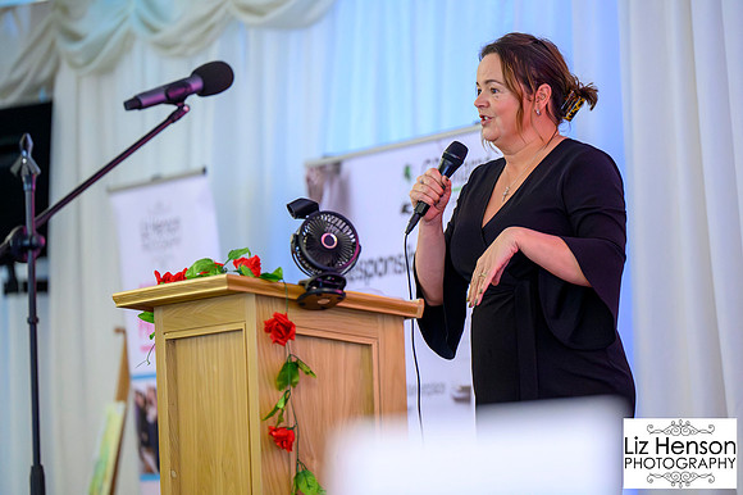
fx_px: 4814
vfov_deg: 5.9
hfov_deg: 8.8
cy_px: 206
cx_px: 434
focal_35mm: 233
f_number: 2.8
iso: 12800
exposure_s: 1/200
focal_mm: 200
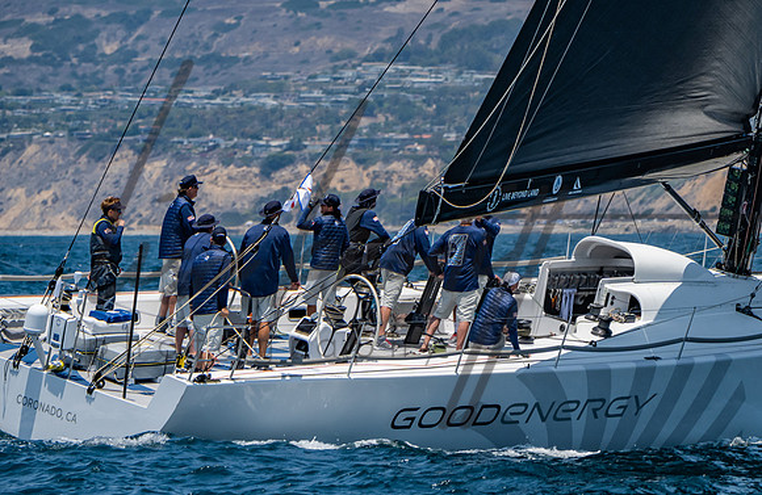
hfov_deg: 5.5
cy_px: 218
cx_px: 583
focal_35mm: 377
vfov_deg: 3.6
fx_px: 7918
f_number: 5.6
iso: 320
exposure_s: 1/2500
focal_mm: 220
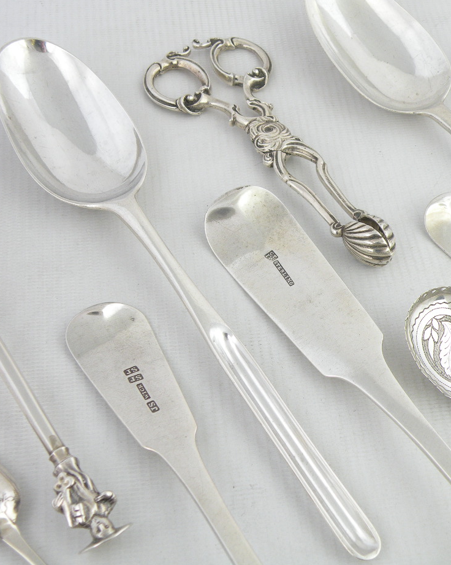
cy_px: 272
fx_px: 952
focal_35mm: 57
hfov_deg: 26.5
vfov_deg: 33.0
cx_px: 296
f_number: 3.2
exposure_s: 1/60
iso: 93
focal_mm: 7.4
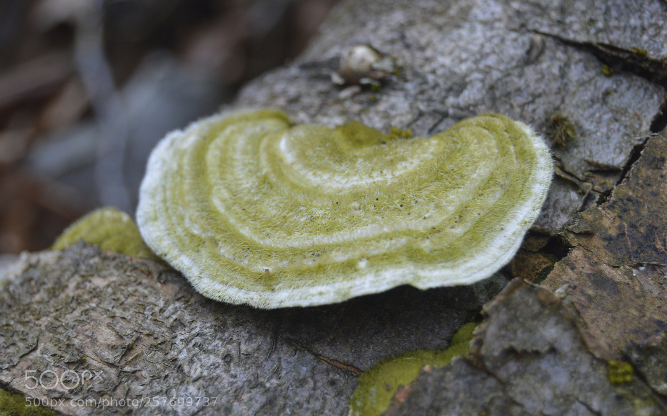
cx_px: 334
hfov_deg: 24.5
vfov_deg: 15.4
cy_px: 212
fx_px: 1536
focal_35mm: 85
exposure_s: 1/100
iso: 400
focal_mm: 55
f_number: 5.6
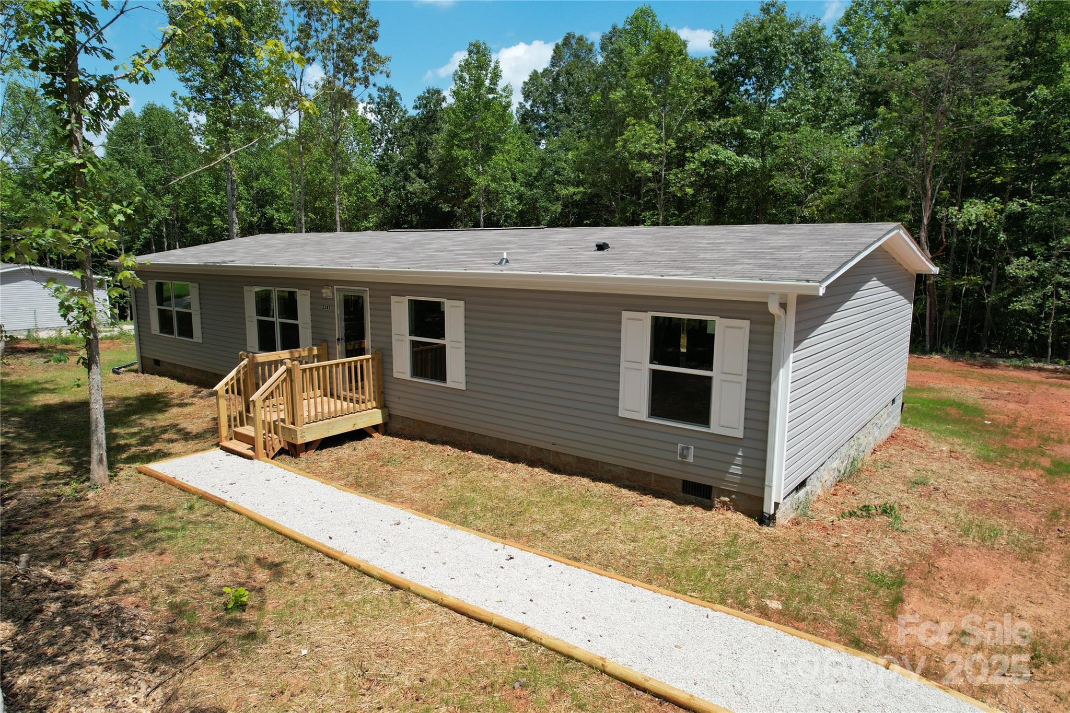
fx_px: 654
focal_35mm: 22
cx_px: 535
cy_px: 356
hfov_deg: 78.6
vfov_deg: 57.2
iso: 120
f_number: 2.8
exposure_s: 1/640
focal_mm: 8.38
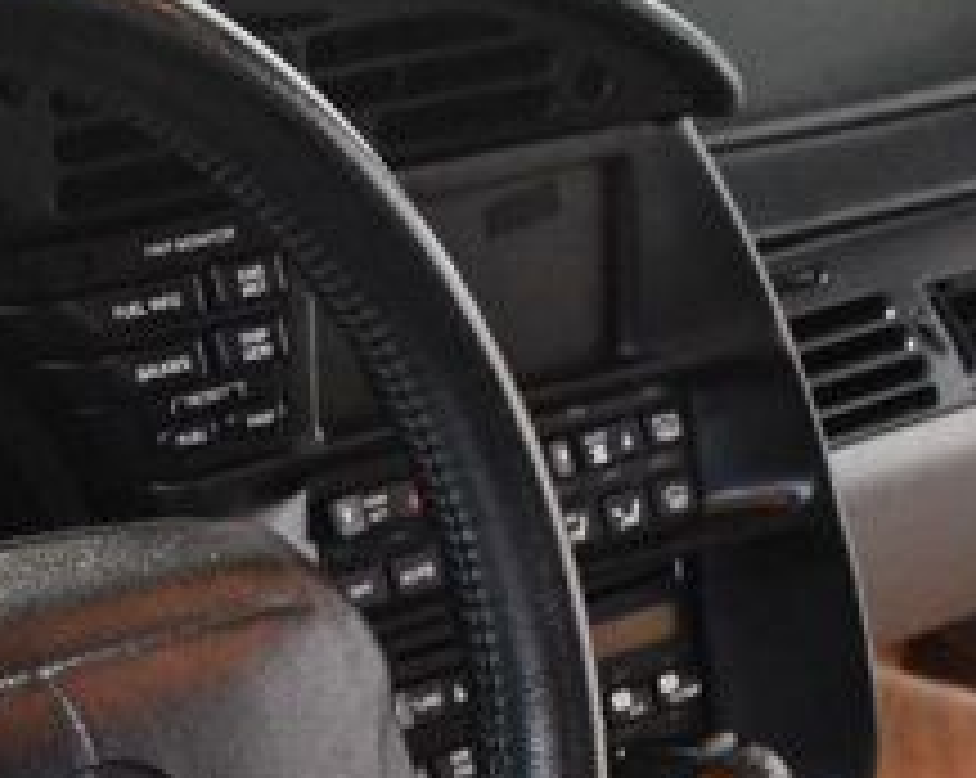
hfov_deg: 14.4
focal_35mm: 133
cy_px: 1187
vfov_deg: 11.1
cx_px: 157
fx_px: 3837
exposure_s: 1/60
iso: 3600
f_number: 3.5
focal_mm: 20
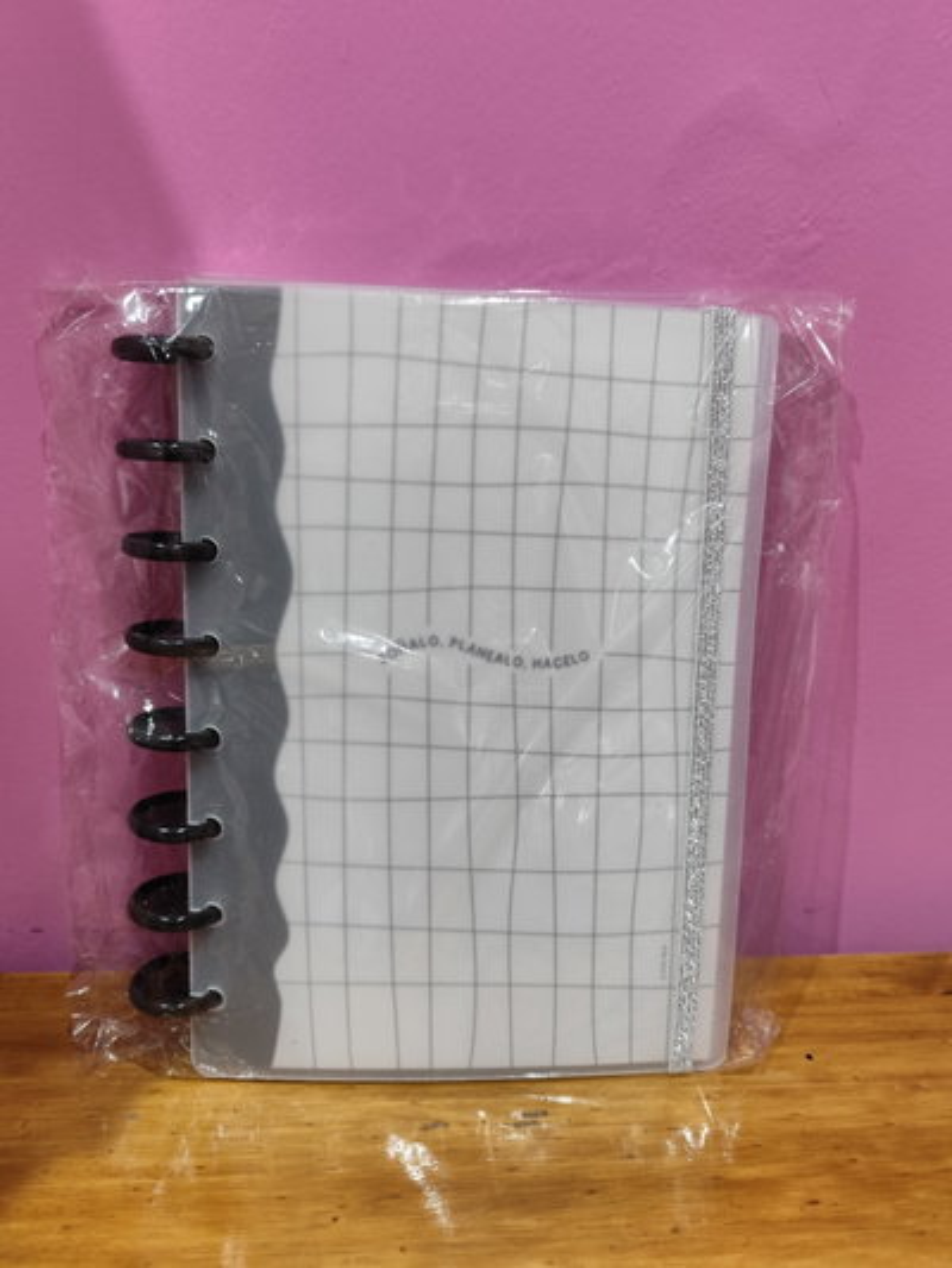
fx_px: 843
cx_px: 476
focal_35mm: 23
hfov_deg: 58.9
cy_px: 634
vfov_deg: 73.9
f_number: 1.65
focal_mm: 6.19
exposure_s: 1/100
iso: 1000
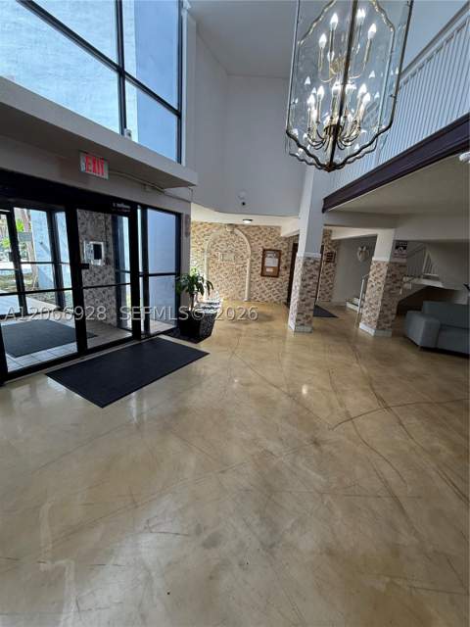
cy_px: 314
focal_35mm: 14
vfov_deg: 102.1
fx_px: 253
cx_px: 235
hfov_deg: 85.7
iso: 100
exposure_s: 1/120
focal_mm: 2.22
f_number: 2.2
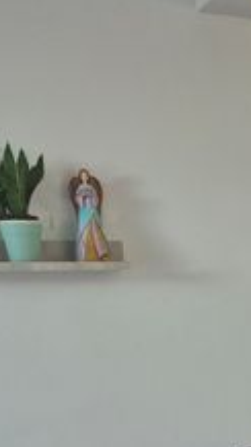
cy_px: 485
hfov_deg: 13.8
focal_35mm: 77
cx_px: 463
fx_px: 911
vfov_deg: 25.6
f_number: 1.8
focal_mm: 5.4
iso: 160
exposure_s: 1/180
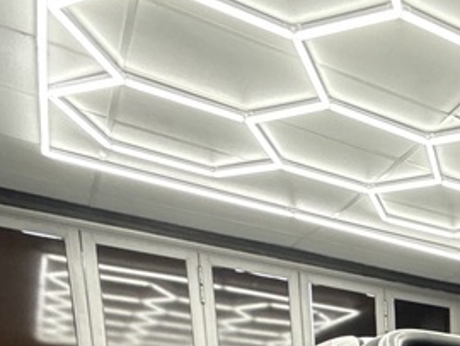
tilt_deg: -9.8
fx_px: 705
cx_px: 658
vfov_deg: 20.5
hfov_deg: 27.4
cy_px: 605
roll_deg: -1.0
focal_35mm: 53
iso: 320
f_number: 2.2
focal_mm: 2.22
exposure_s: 1/100
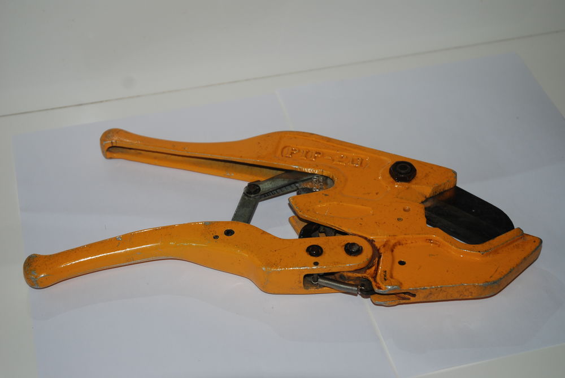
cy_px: 189
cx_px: 282
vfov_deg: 19.8
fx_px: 1084
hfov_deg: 29.2
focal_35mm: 69
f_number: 4.5
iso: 200
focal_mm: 46
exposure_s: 1/60
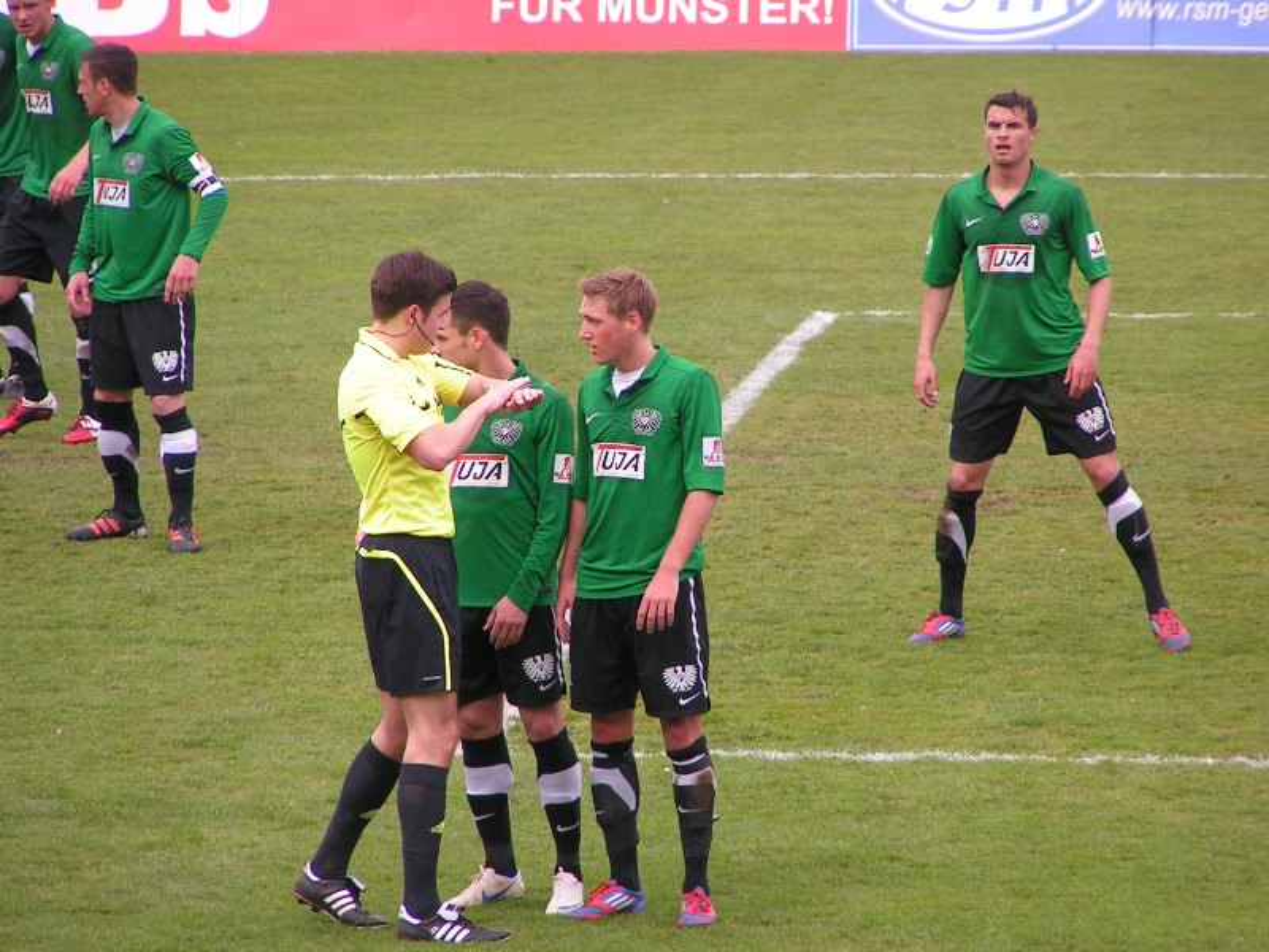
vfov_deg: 3.9
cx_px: 634
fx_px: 13931
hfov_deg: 5.2
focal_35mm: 380
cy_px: 476
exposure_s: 1/320
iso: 50
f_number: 3.5
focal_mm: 58
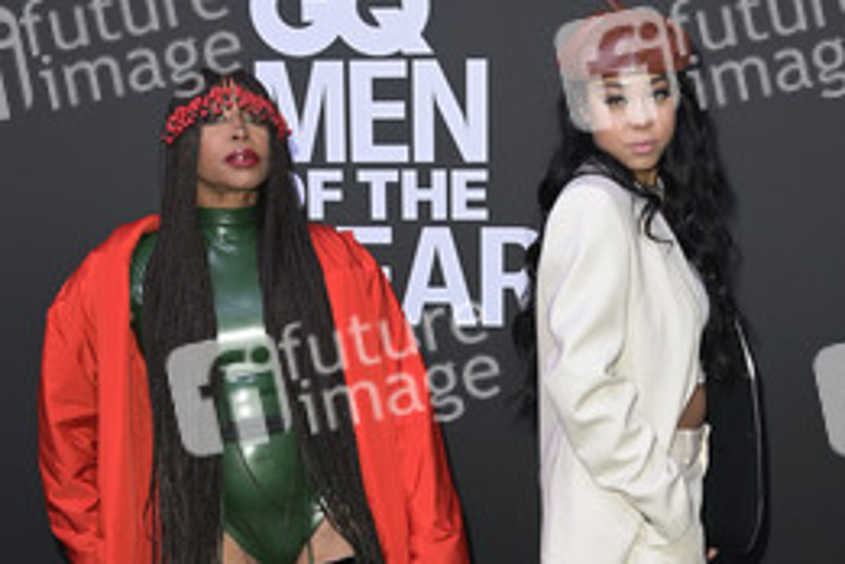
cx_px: 427
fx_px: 1150
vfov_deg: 26.3
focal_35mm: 49
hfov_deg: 40.3
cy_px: 541
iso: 1000
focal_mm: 32
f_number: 5.6
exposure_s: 1/250
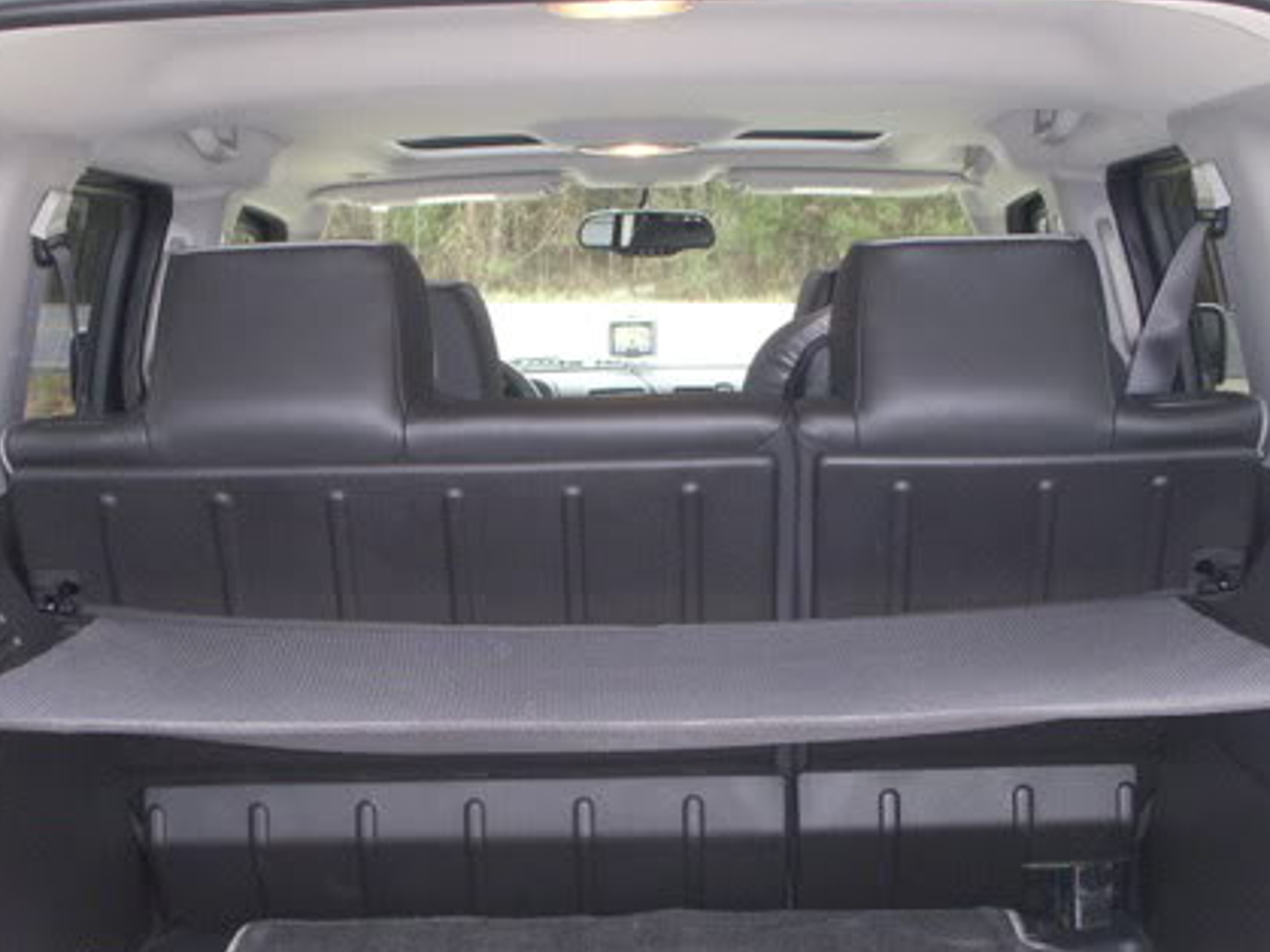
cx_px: 658
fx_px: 2127
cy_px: 570
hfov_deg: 33.2
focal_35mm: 58
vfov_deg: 25.2
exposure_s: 1/100
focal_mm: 6.3
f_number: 3.3
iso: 400
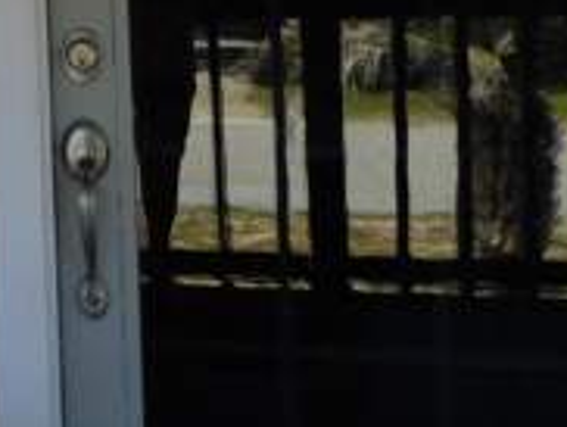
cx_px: -439
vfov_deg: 13.9
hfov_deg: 16.4
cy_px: -196
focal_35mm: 101
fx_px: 1657
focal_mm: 4
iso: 125
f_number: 3
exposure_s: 1/500
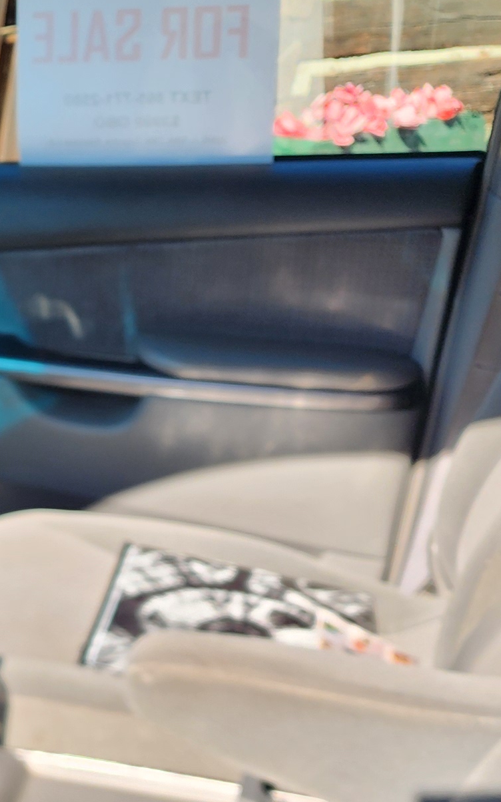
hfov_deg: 14.3
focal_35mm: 81
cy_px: 480
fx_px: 1770
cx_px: -395
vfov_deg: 25.5
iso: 12
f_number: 1.8
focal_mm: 6.4
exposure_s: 1/292
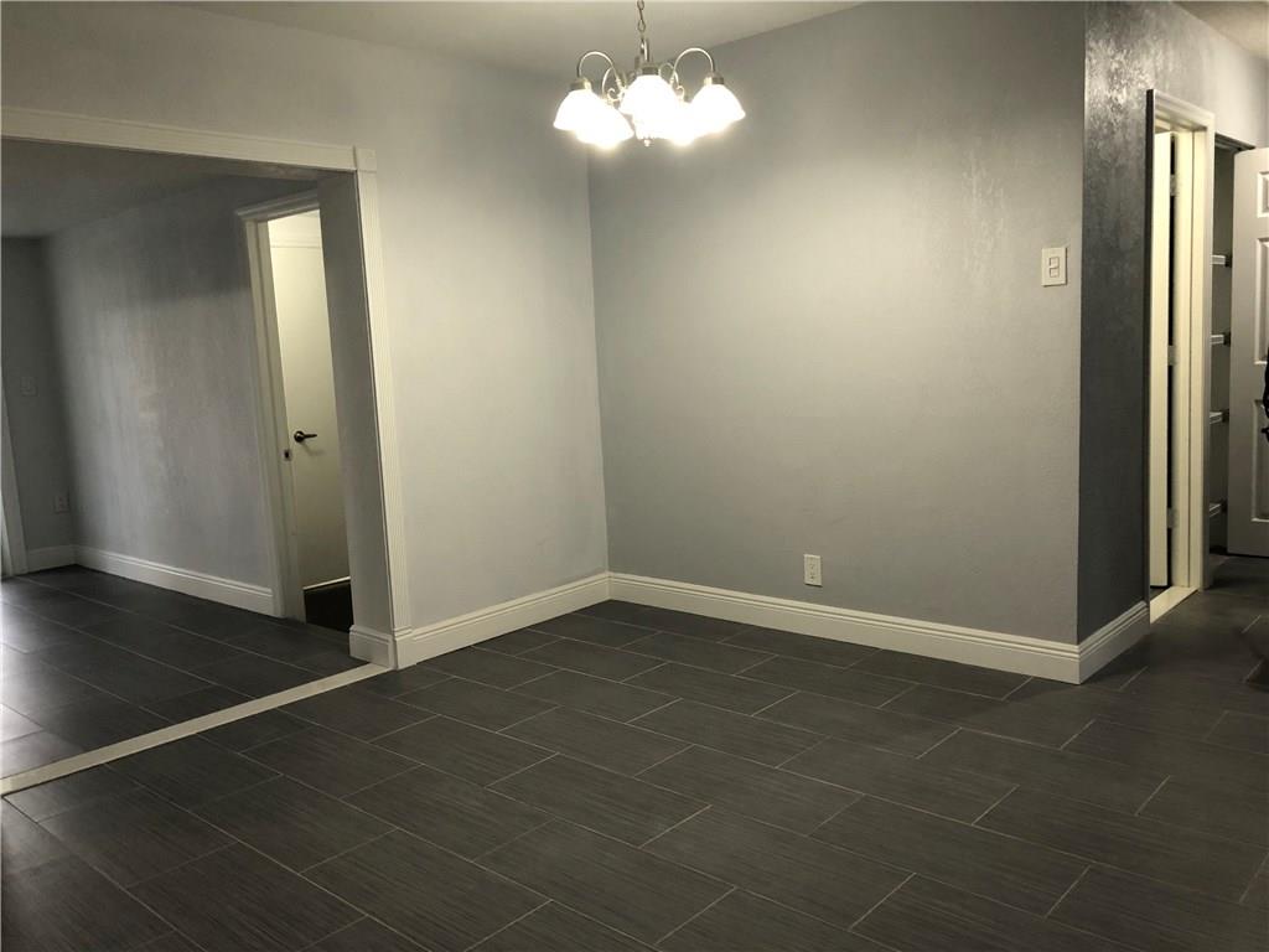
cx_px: 634
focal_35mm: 29
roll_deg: +1.8
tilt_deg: -6.3
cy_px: 476
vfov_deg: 48.2
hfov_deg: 61.7
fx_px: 1063
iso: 50
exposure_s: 1/15
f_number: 1.8
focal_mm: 3.99
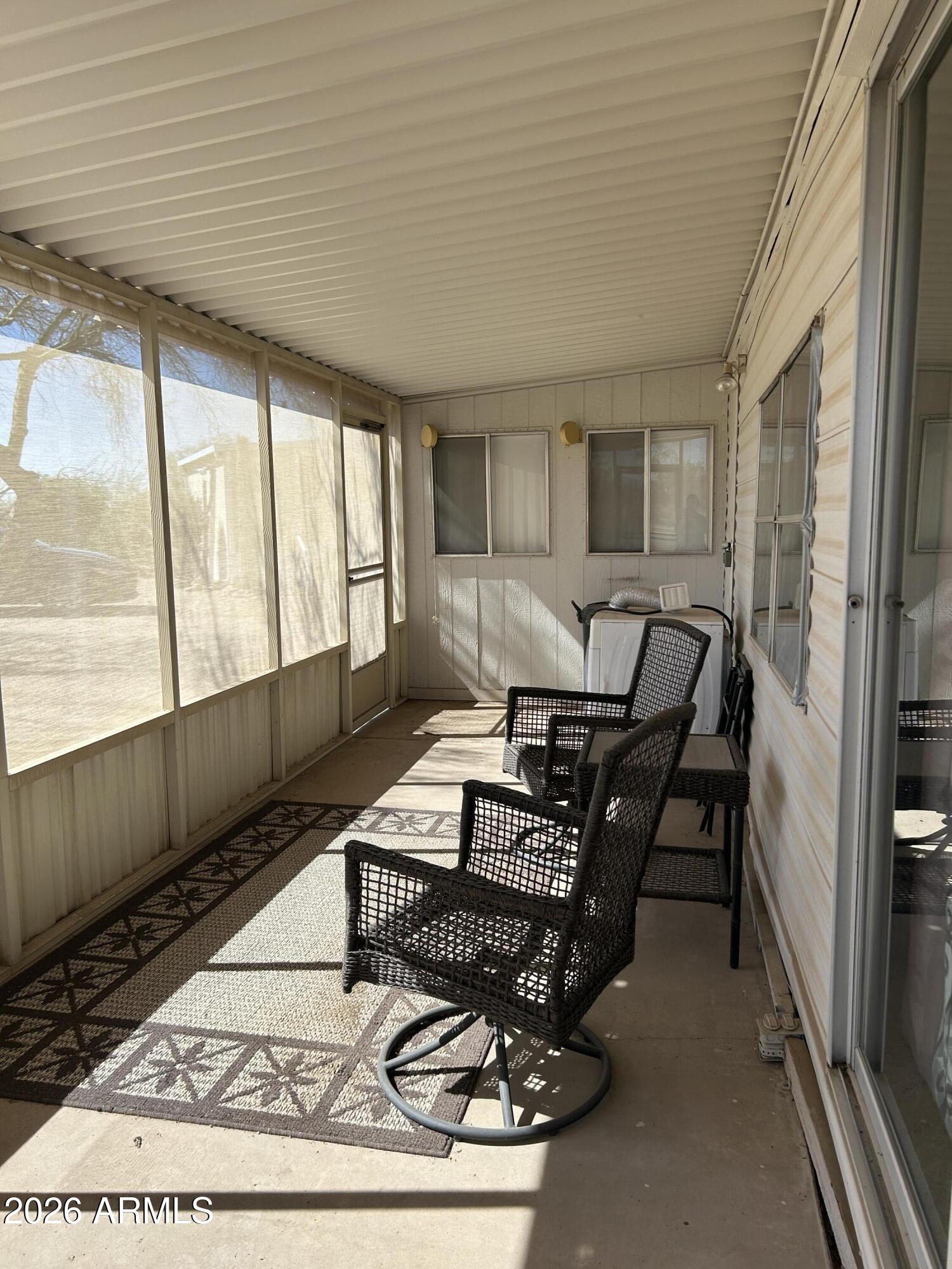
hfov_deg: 53.1
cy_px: 634
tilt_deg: -9.6
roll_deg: +0.5
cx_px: 476
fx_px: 953
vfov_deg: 67.3
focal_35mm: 26
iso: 50
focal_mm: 5.7
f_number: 1.5
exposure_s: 1/894
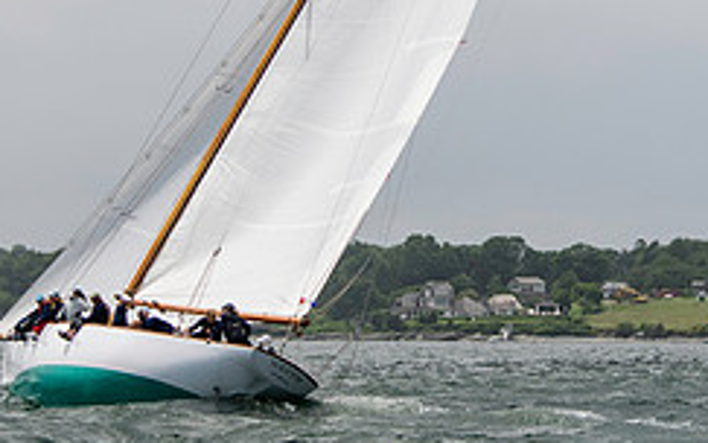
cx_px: 296
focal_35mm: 197
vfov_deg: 6.6
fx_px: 3802
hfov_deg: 10.6
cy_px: -120
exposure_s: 1/3200
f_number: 4
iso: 160
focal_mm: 46
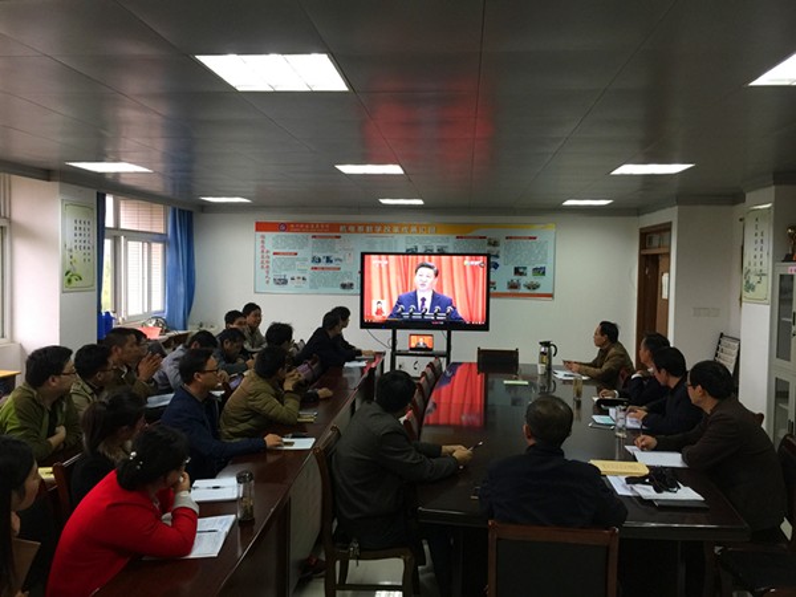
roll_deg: -2.7
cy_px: 298
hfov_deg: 61.7
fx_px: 667
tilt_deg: -2.3
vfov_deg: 48.2
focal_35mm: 29
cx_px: 398
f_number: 2.2
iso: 64
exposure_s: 1/17
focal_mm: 4.15
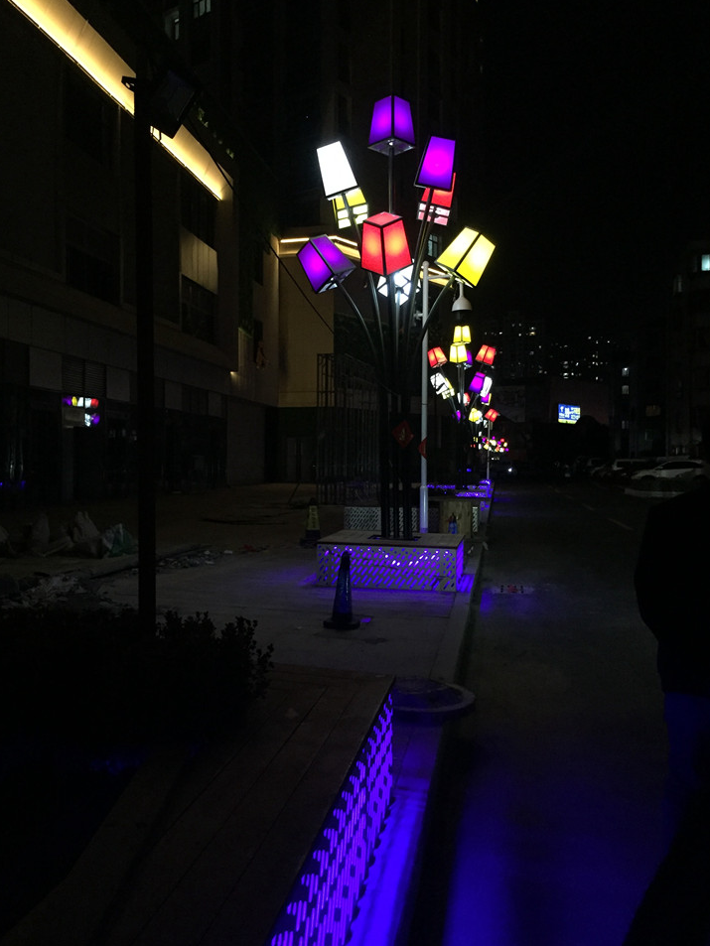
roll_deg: +0.1
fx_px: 820
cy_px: 461
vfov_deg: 59.9
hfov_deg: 46.8
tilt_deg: +1.2
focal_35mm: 30
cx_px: 346
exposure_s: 1/25
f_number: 2.2
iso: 250
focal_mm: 4.15
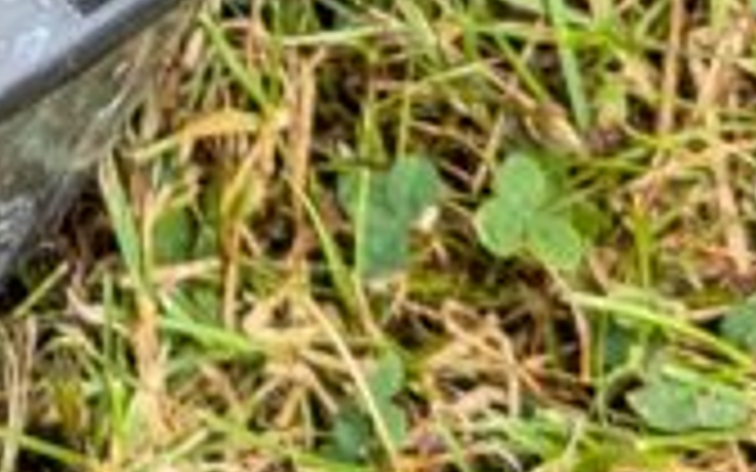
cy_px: -688
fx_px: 6387
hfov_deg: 6.6
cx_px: -538
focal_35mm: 310
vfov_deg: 4.1
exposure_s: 1/406
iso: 40
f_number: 1.85
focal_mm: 6.81
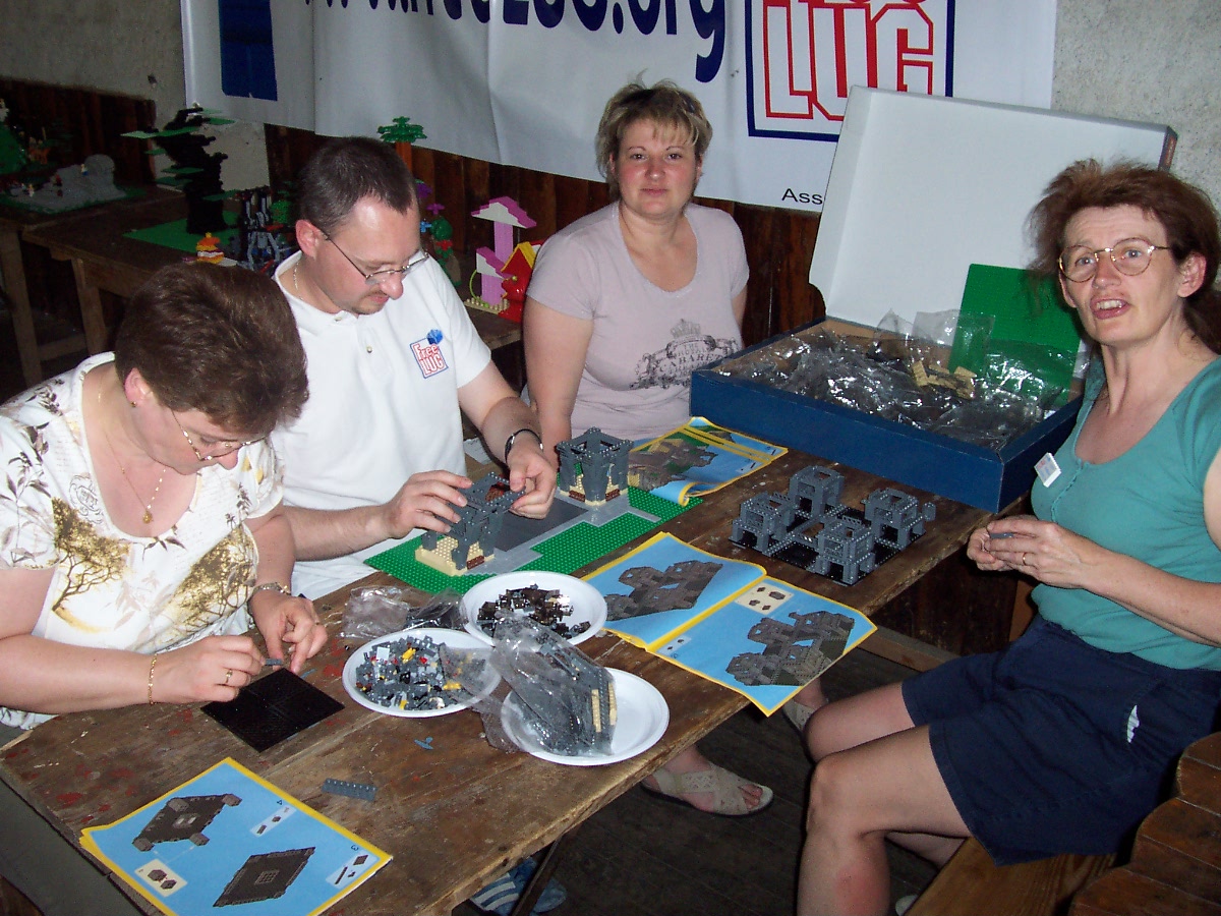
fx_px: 1305
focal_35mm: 37
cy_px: 458
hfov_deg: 50.1
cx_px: 610
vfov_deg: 38.7
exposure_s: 1/60
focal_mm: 5.6
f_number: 2.8
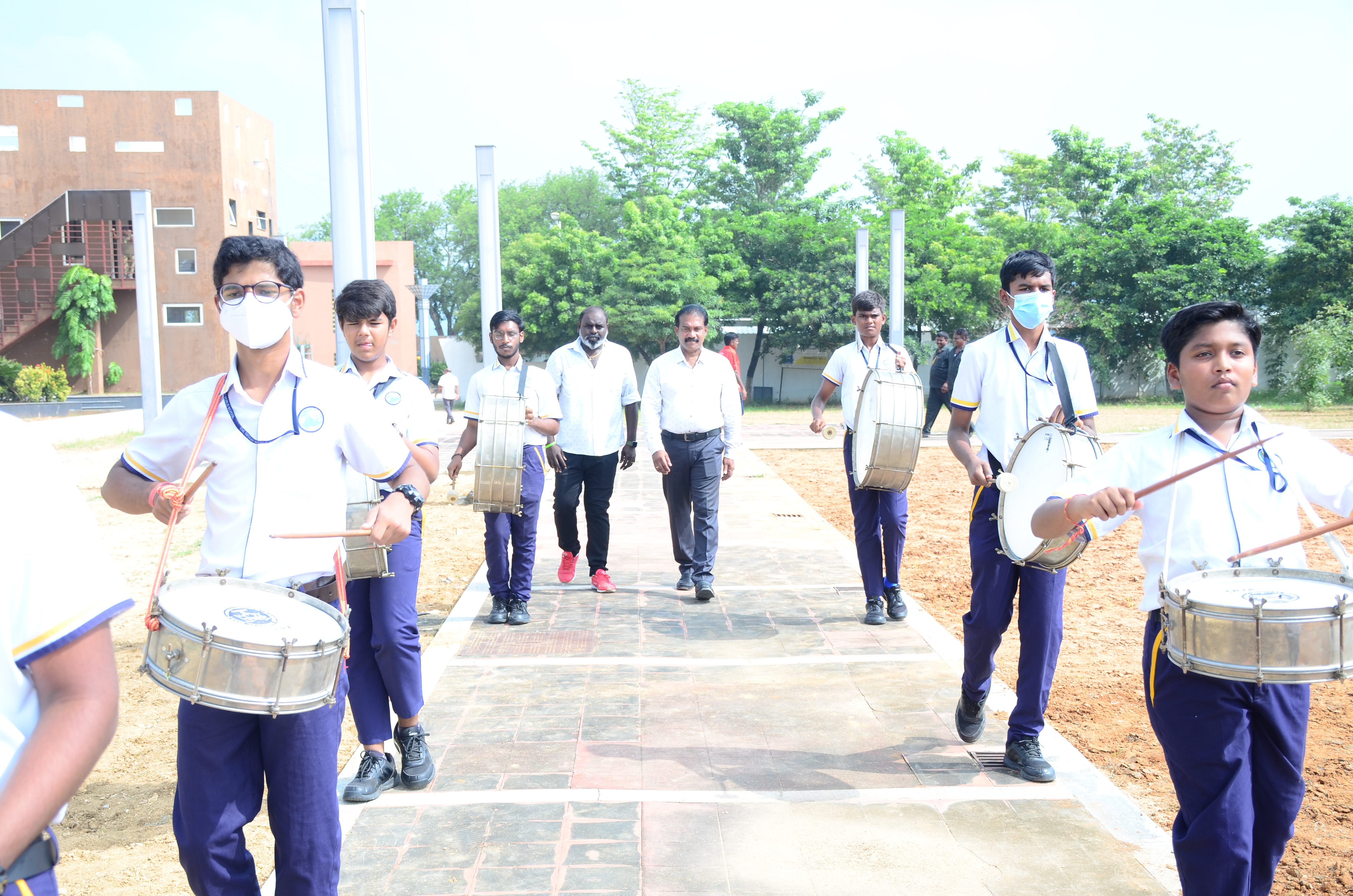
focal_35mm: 48
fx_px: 1800
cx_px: 676
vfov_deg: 28.0
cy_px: 448
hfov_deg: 41.2
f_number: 5.6
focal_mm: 32
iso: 160
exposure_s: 1/250
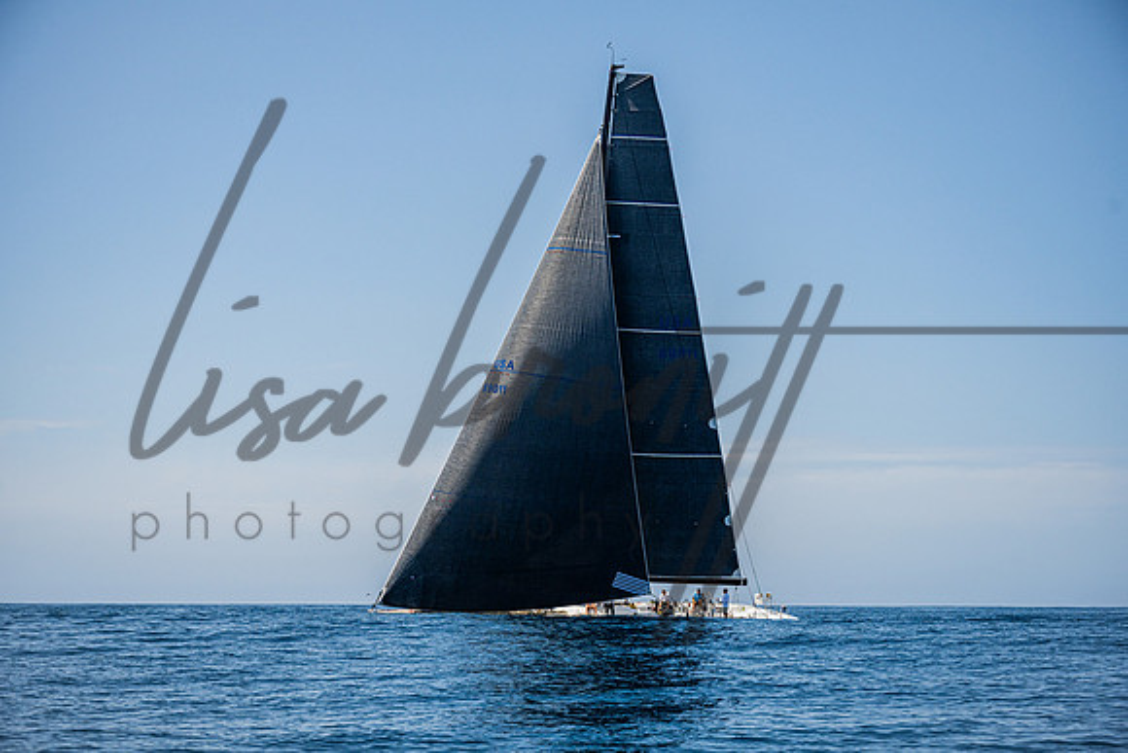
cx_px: 564
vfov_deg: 22.6
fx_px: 1880
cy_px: 376
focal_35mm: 60
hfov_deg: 33.4
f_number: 5
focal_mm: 60
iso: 200
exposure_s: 1/6400
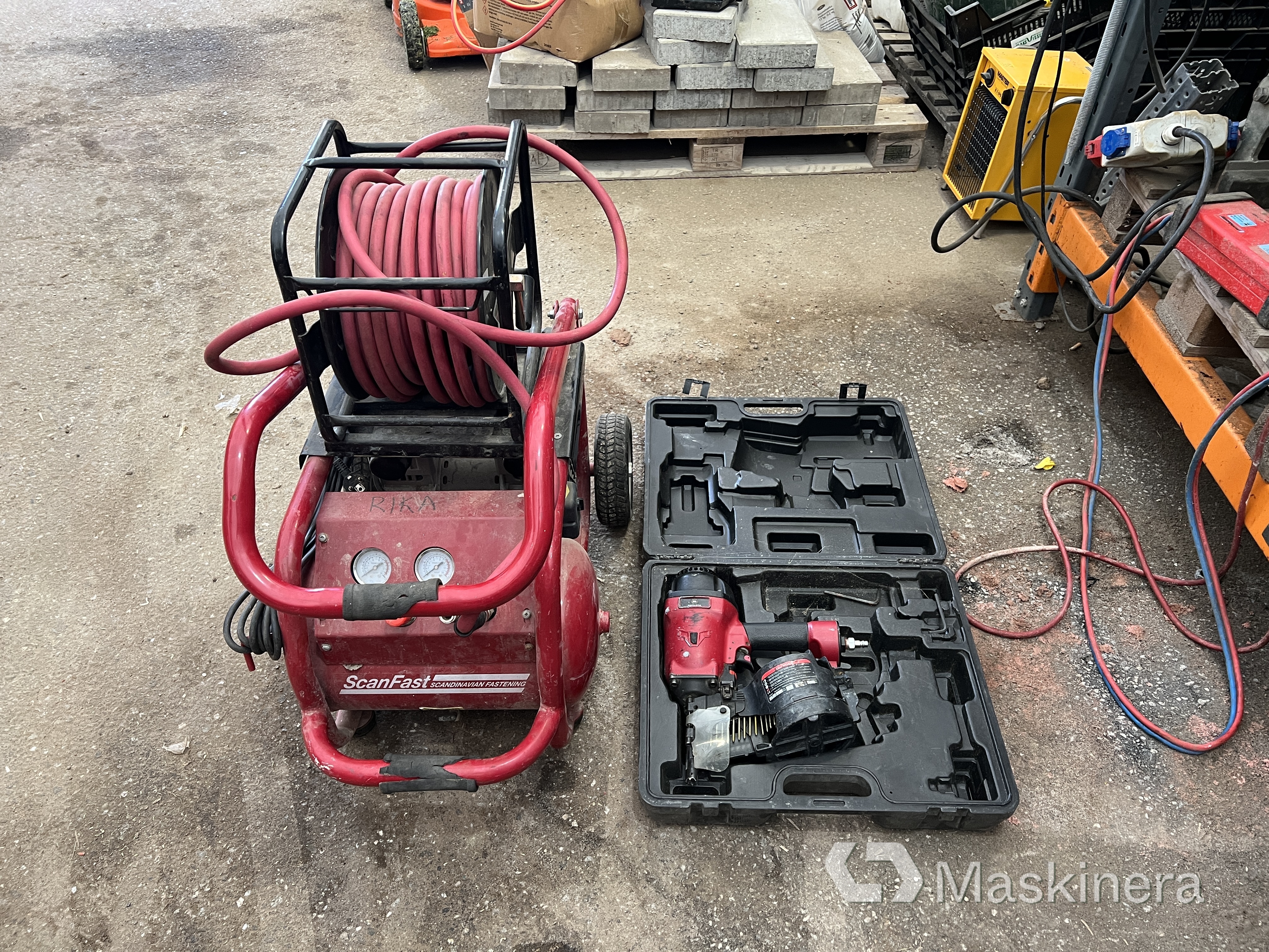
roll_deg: -0.4
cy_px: 476
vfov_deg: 53.1
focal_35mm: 26
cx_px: 634
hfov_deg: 67.3
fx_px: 953
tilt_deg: -42.1
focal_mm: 5.7
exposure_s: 1/50
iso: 160
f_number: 1.5
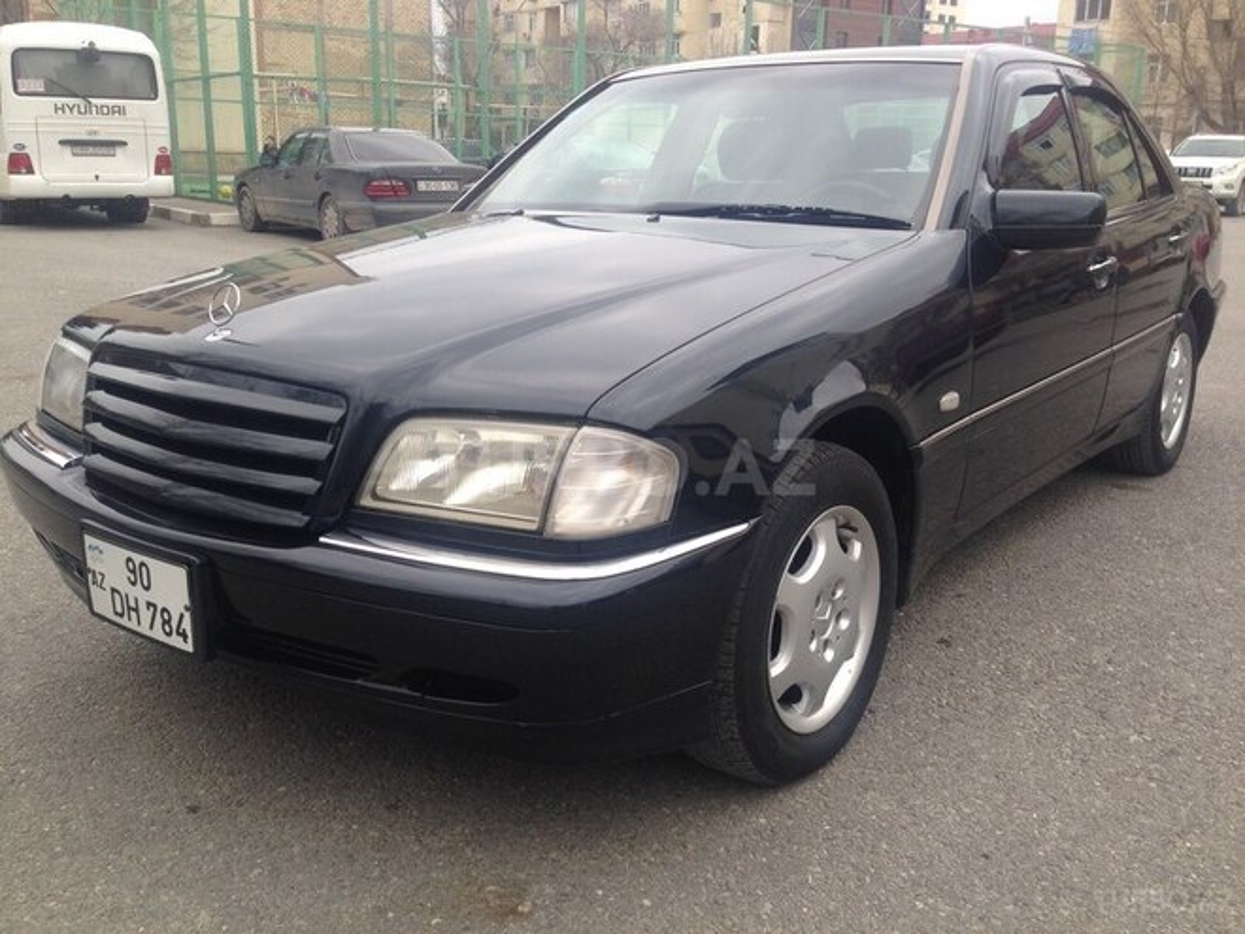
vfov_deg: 42.9
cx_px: 622
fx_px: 1187
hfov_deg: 55.4
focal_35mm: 33
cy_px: 467
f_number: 2.4
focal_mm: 4.12
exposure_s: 1/475
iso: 50
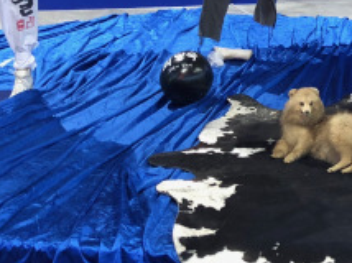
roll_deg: -1.7
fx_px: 863
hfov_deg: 22.3
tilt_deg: -0.4
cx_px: 337
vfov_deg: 16.1
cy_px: -109
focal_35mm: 85
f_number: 1.8
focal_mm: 4
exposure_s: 1/15
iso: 100
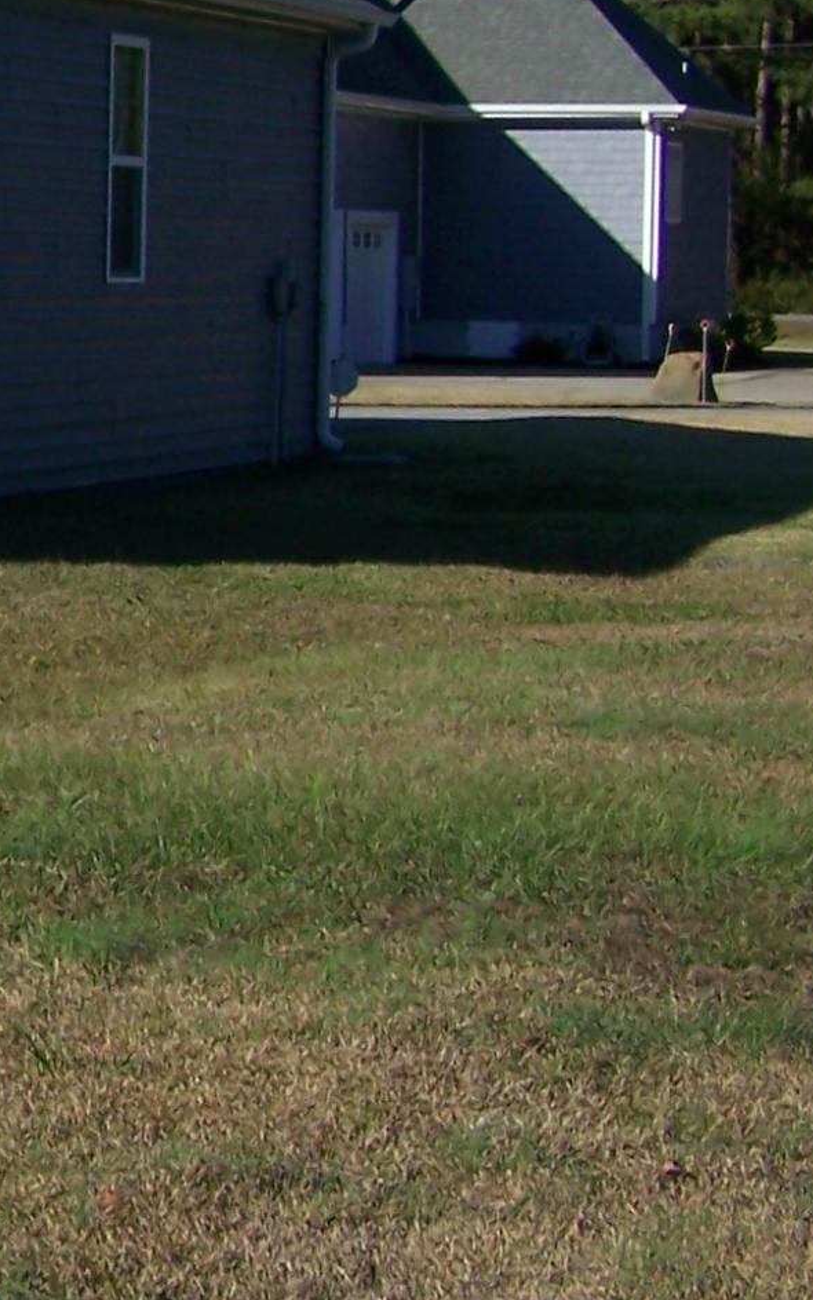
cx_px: -936
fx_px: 4538
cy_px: 472
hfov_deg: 9.4
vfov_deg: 16.3
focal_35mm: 128
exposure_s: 1/800
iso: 64
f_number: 4
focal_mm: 6.3
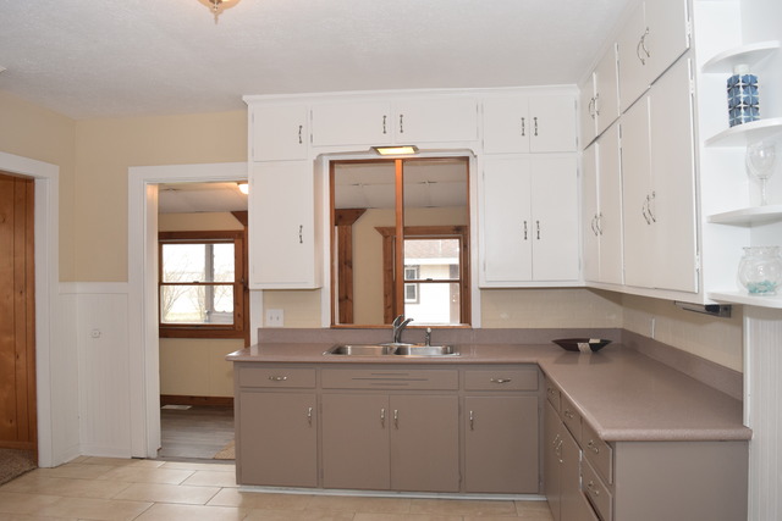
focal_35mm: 27
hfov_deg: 67.4
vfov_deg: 48.0
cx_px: 391
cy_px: 260
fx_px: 587
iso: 720
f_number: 5.6
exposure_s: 1/125
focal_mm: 18
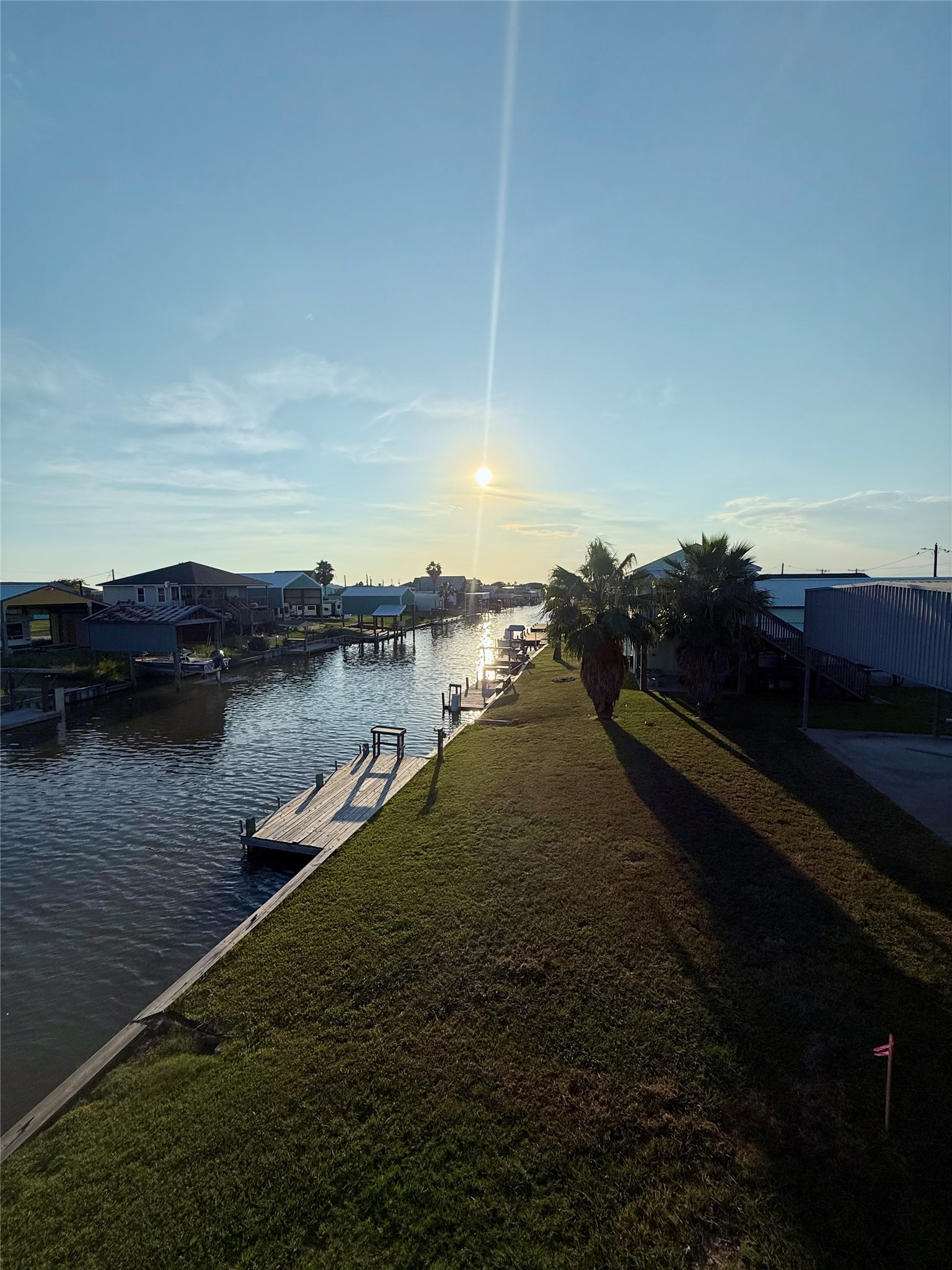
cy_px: 635
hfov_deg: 85.7
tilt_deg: -4.7
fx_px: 513
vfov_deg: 102.1
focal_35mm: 14
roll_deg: +0.6
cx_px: 476
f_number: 2.2
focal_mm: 2.22
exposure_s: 1/5618
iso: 40
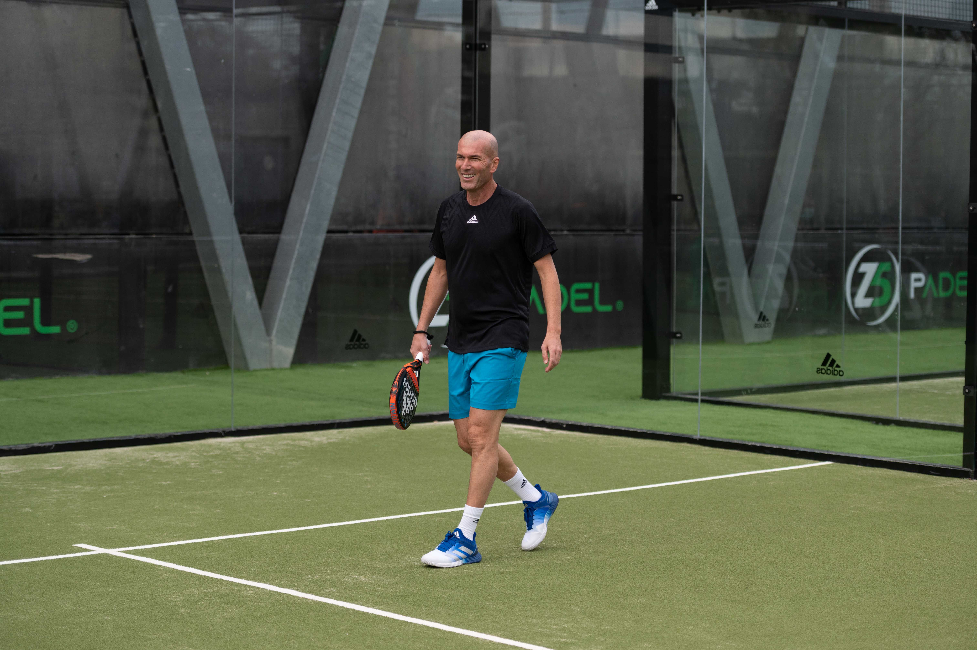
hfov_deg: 23.7
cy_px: 325
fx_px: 2332
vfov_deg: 15.9
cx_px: 488
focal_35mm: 86
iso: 500
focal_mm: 86
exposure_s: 1/3200
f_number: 2.8
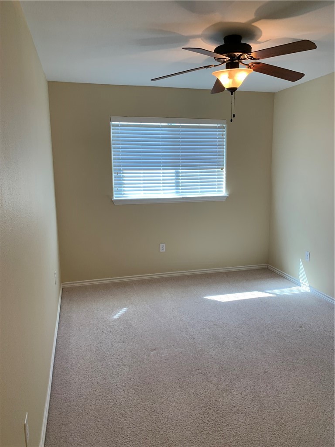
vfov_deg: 67.3
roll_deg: -0.2
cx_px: 168
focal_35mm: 26
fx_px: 335
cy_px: 224
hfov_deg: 53.1
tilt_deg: -9.7
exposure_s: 1/120
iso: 80
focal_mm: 4.25
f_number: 1.8
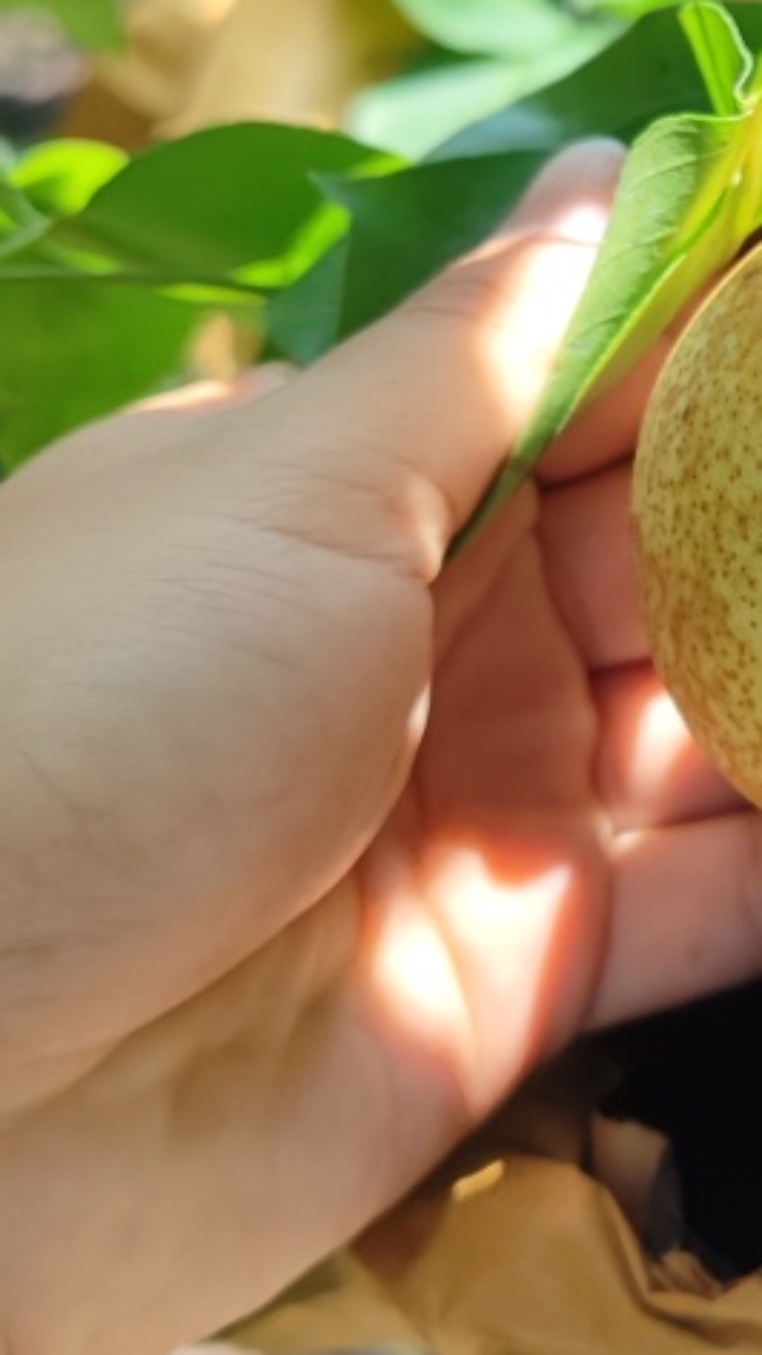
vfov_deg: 34.7
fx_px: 2120
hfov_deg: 19.2
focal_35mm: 59
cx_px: 922
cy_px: 331
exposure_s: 1/981
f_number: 1.65
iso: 250
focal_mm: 5.26
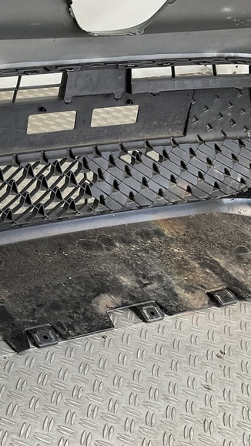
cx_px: -79
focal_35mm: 55
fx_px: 650
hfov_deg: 20.0
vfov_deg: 37.8
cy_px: 198
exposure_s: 1/120
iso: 25
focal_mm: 3
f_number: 1.8
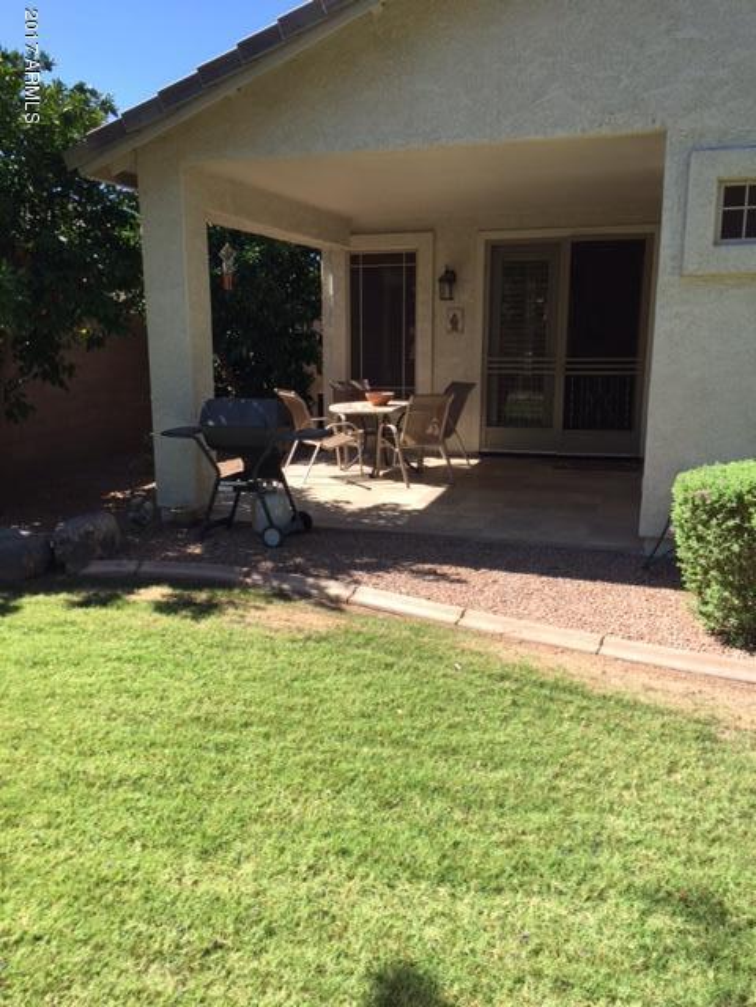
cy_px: 504
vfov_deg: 61.7
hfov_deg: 48.2
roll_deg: -2.4
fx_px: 844
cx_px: 378
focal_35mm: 29
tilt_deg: -11.5
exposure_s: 1/879
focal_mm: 4.15
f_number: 2.2
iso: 32
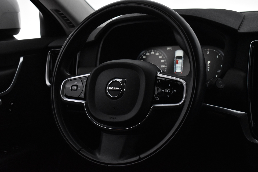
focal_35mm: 60
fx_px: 430
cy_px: 86
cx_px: 129
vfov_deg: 22.6
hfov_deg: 33.4
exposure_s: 1/100
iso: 3200
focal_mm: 40
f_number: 5
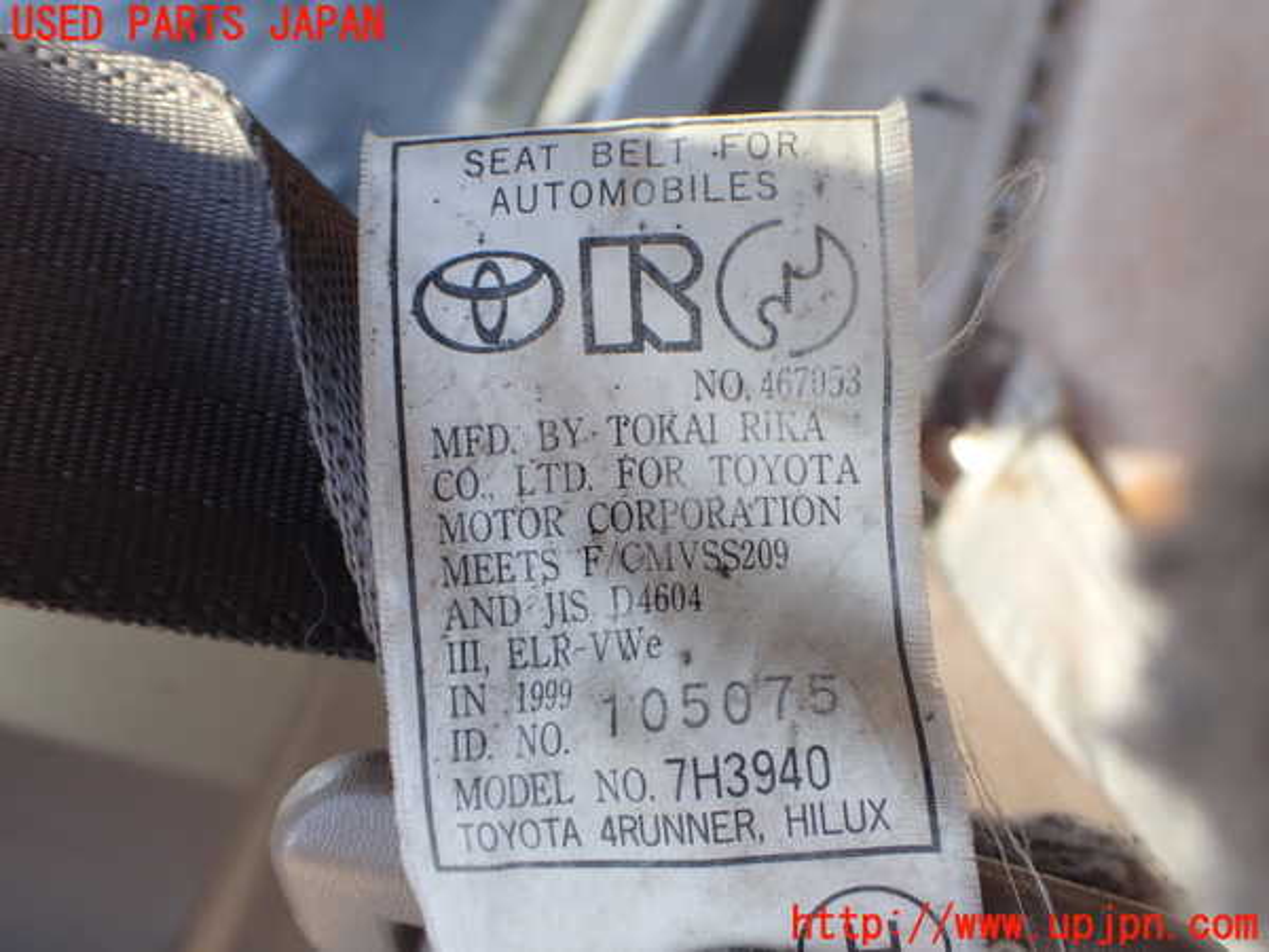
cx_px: 634
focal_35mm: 30
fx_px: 1100
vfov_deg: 46.8
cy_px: 476
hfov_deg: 60.0
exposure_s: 1/125
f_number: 3.2
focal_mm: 5.4
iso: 100
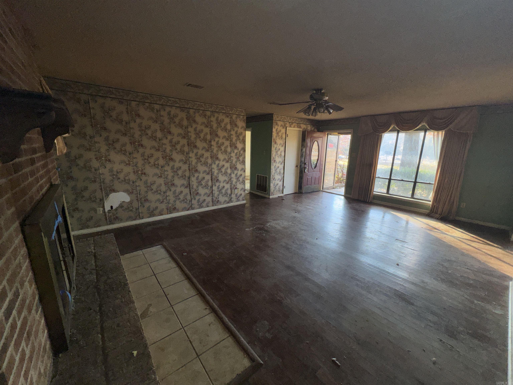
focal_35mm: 14
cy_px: 192
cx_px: 256
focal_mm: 2.22
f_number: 2.2
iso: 50
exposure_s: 1/122
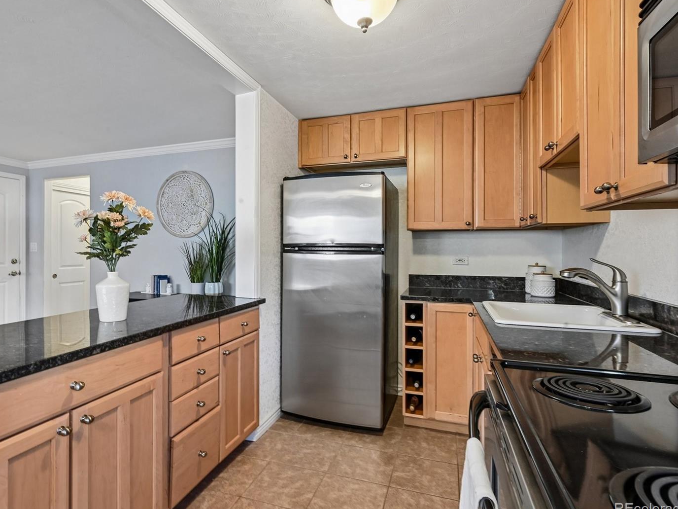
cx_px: 300
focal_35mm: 19
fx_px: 372
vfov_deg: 68.7
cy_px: 256
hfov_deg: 84.3
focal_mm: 17
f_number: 11
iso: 400
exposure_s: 1/5
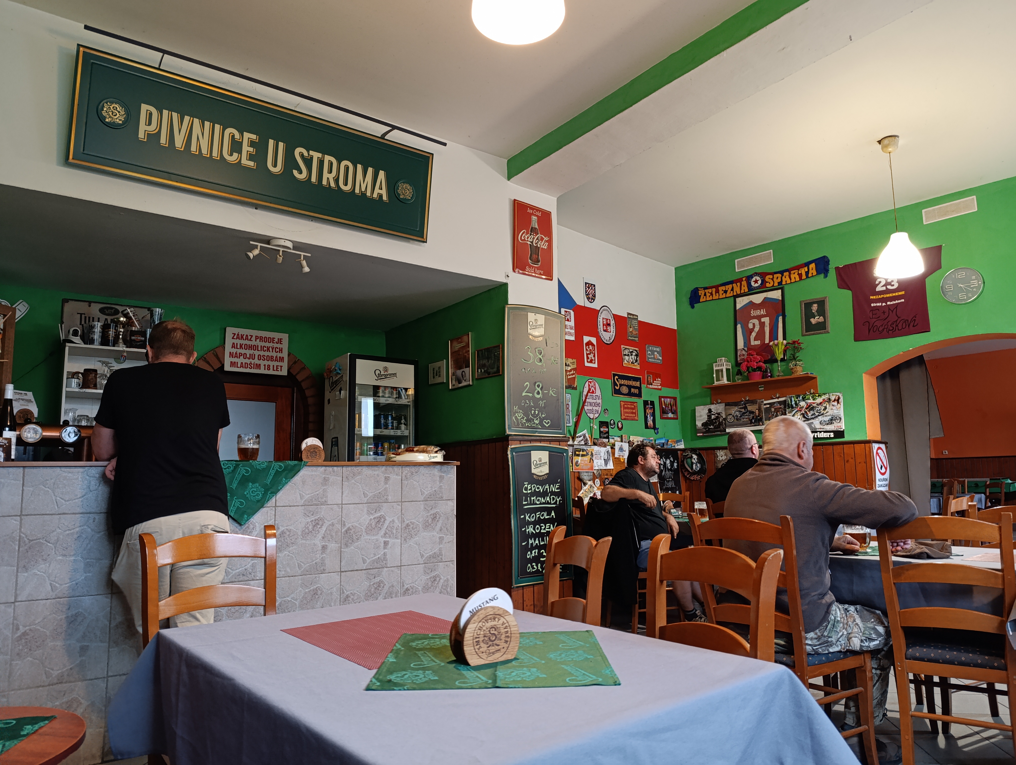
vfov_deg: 59.0
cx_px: 508
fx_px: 676
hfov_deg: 73.8
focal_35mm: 23
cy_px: 382
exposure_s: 1/33.3
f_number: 1.6
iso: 1250
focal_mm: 6.14
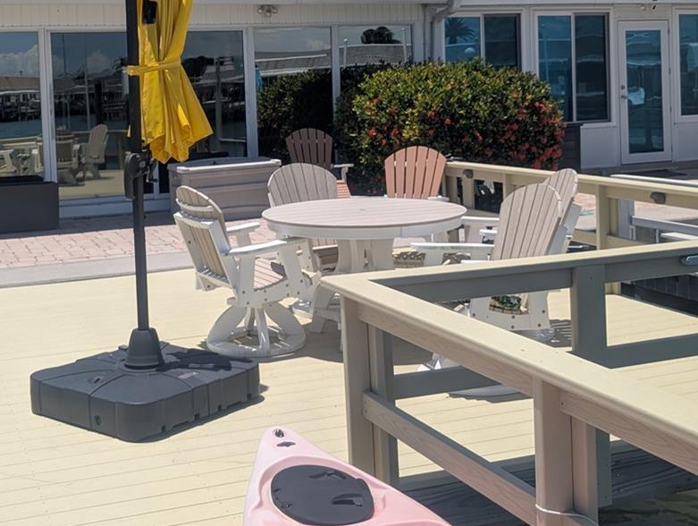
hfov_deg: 38.6
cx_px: 262
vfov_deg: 29.3
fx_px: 989
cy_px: 136
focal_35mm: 49
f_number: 1.68
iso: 22
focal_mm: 6.9
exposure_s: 1/1727
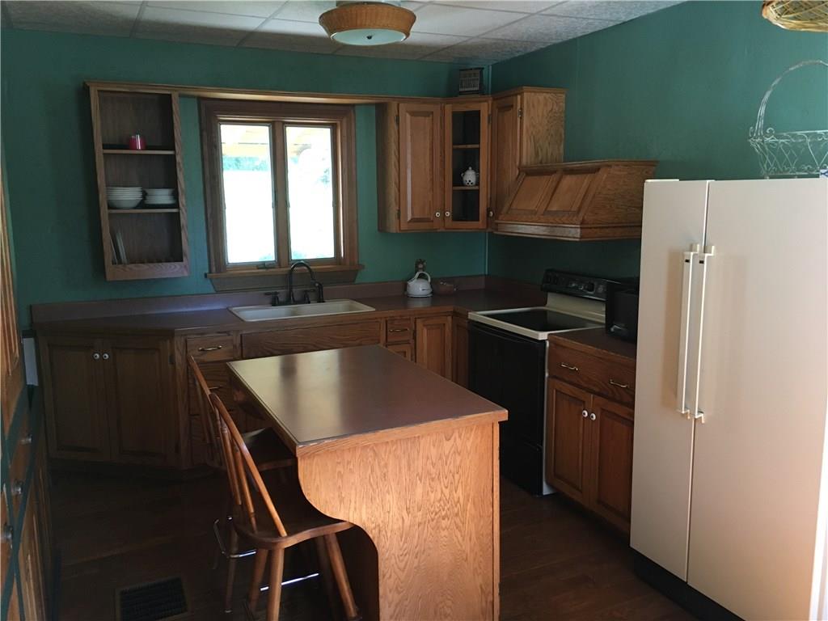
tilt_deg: -8.5
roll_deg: +0.2
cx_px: 414
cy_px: 310
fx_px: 694
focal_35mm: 29
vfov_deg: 48.2
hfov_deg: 61.7
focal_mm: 4.15
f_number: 2.2
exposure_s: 1/30
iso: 125
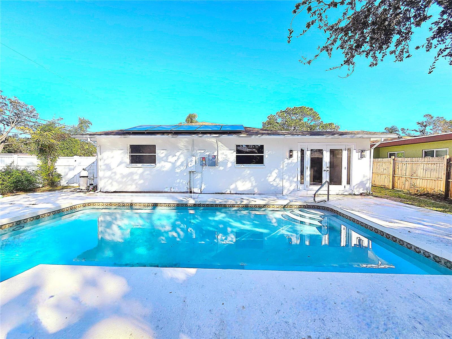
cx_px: 226
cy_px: 170
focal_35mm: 13
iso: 50
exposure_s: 1/2000
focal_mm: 2.2
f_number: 2.2
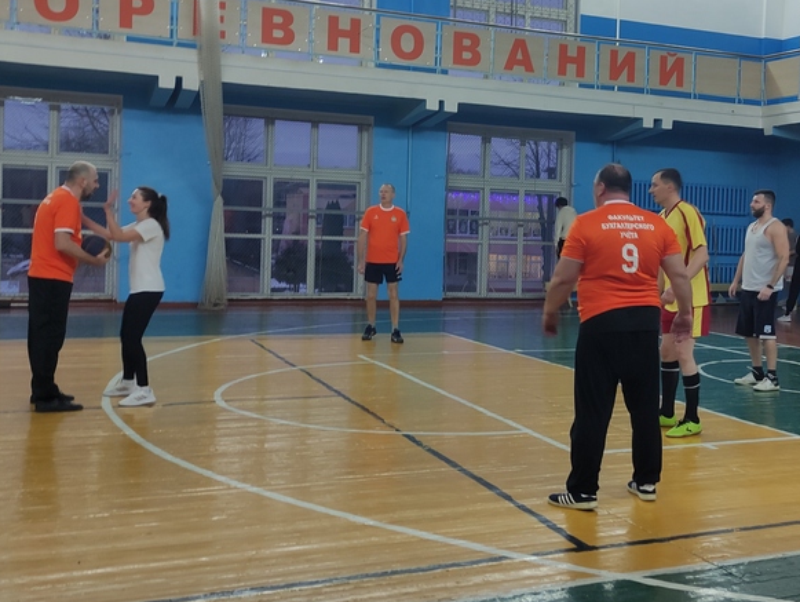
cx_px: 516
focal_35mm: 43
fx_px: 995
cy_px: 239
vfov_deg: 33.5
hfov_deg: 43.3
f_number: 1.89
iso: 169
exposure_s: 1/33
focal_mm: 5.43
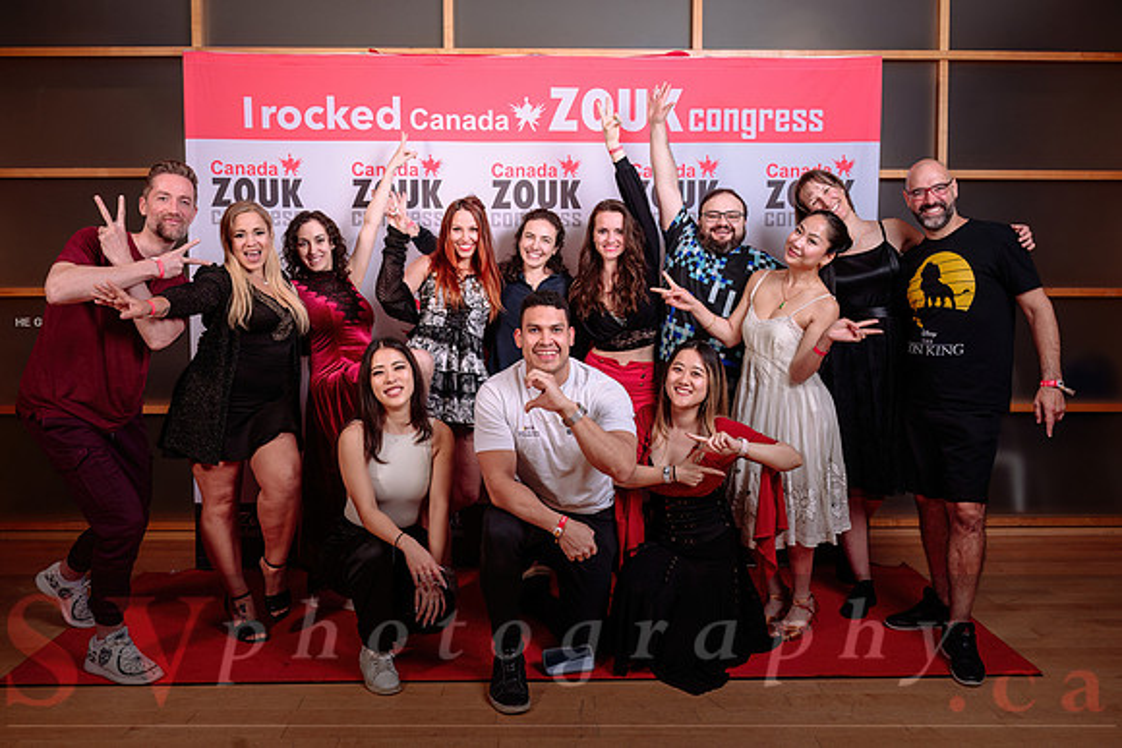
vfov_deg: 42.2
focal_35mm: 31
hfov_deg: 60.2
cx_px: 561
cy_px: 328
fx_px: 968
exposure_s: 1/160
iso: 100
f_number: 5.6
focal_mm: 27.5
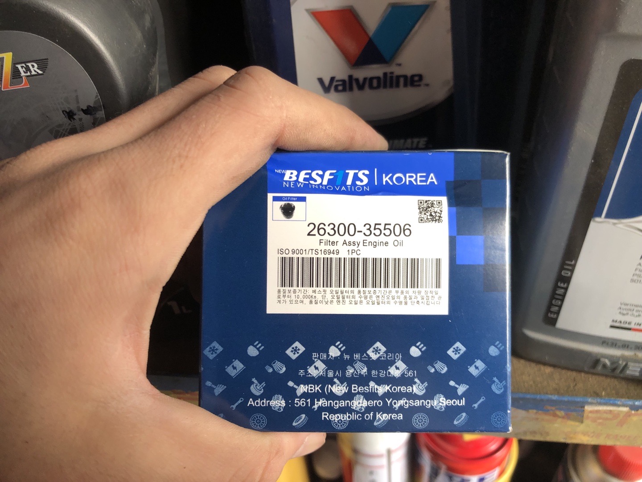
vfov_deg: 49.7
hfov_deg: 63.4
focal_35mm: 28
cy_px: 241
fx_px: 519
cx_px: 321
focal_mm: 4
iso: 64
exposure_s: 1/120
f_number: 1.8
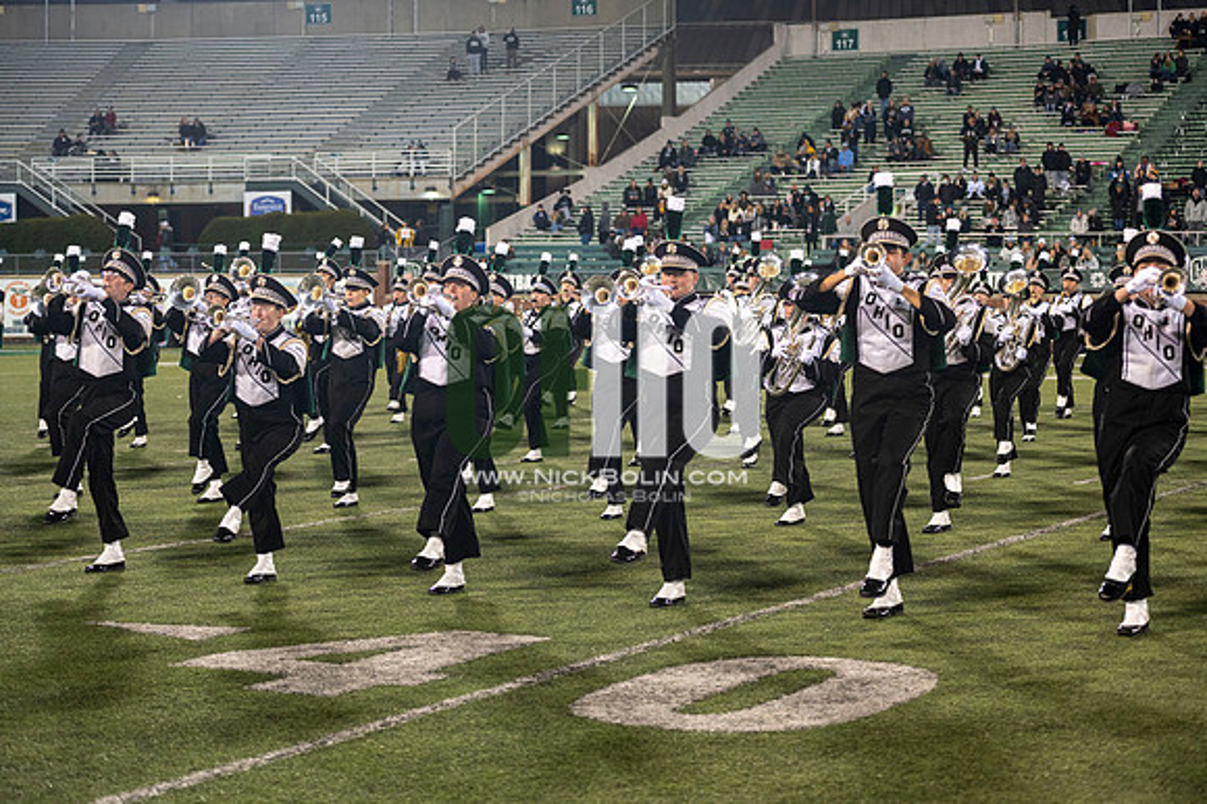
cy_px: 402
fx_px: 2346
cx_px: 604
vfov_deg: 19.4
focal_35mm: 70
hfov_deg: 28.9
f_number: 2.8
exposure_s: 1/500
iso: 1000
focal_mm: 70
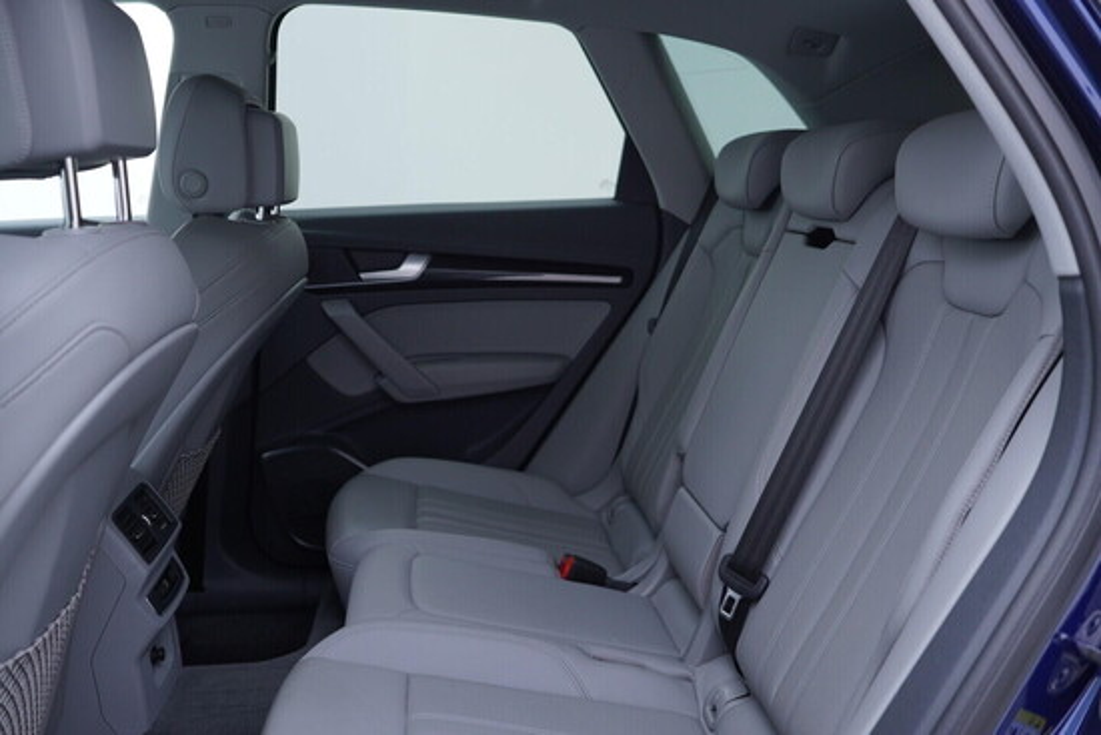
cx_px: 550
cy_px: 368
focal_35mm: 36
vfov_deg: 36.9
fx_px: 1101
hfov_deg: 53.1
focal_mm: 24
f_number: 2.8
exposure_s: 1/40
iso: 160
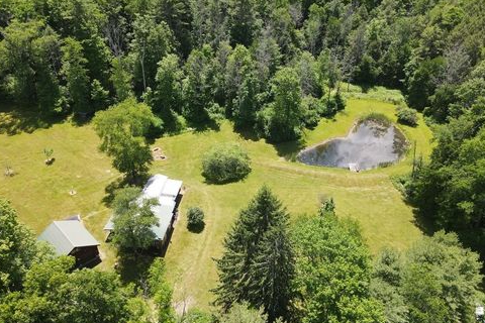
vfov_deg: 49.5
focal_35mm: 26
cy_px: 171
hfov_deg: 69.4
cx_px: 241
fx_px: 350
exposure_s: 1/240
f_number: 2.8
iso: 100
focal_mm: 4.5
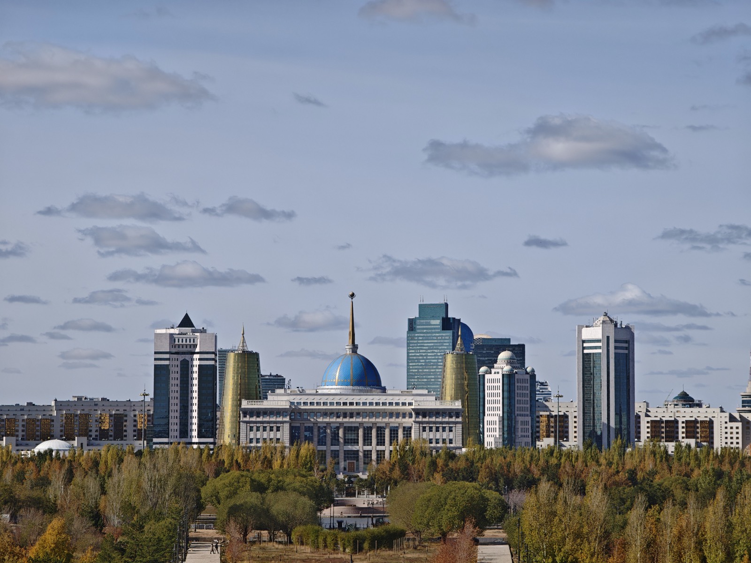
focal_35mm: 120
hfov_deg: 16.4
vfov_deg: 12.3
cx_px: 376
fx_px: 2603
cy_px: 282
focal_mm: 19.4
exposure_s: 1/1600
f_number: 2.5
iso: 50
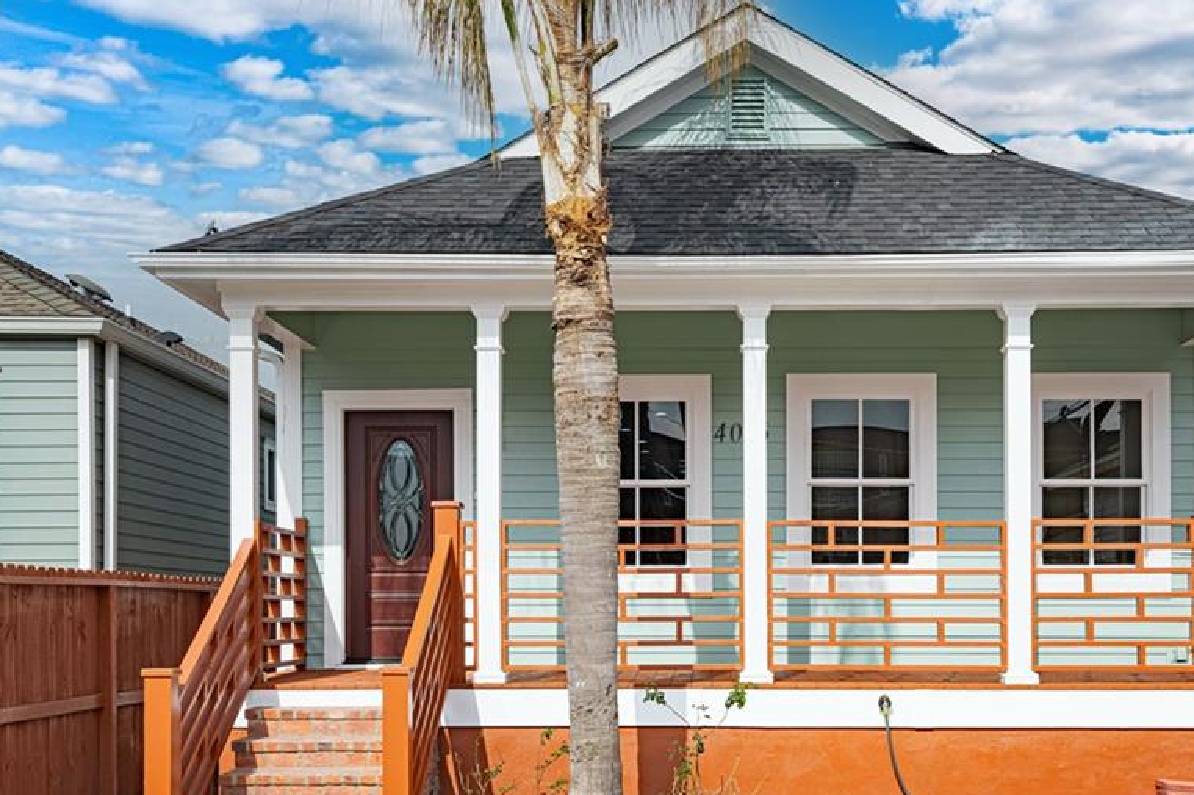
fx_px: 1558
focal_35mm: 47
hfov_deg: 41.6
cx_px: 740
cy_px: 419
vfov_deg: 28.6
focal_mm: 35
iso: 50
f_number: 8
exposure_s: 1/5000
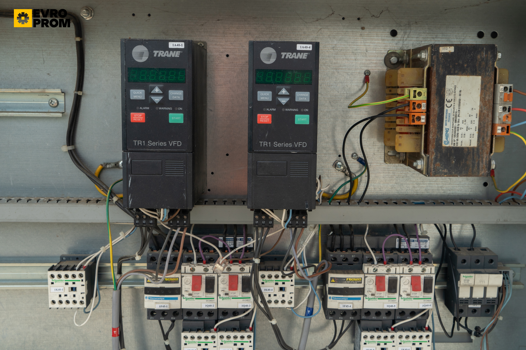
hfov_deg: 47.4
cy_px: 183
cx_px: 285
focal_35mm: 41
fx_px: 599
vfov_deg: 32.6
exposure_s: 1/60
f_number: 10
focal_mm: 37
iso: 160
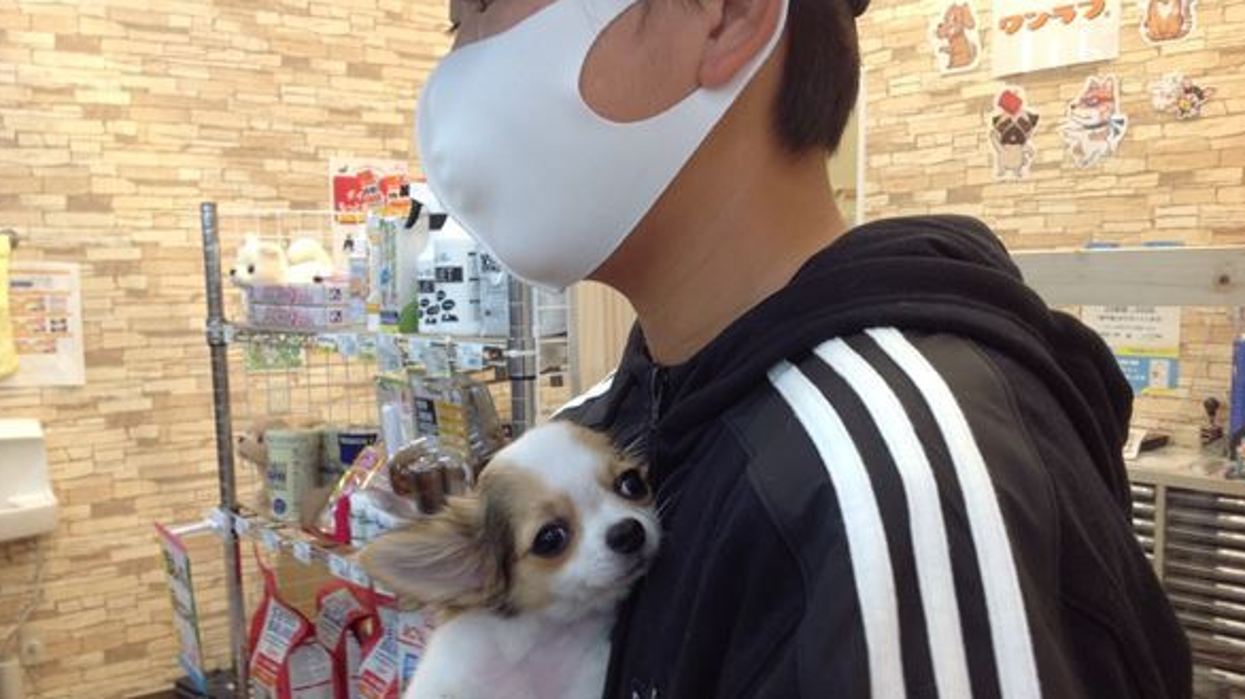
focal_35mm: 39
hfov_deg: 51.6
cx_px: 622
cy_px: 440
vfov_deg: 30.3
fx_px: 1287
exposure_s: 1/40
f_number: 2.4
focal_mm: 4.28
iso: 64
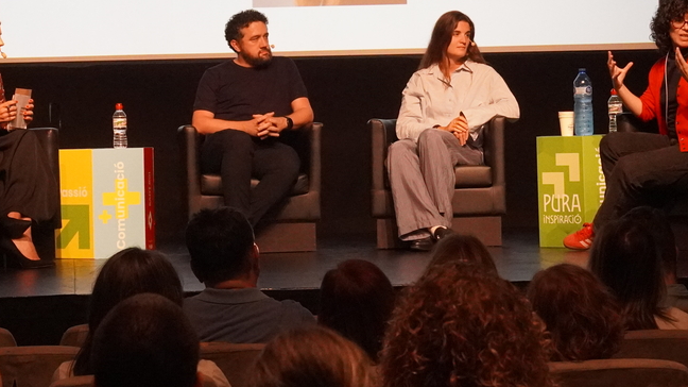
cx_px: 250
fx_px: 2389
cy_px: 85
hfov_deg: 16.4
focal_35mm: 131
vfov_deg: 9.2
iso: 4000
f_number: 5.6
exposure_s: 1/160
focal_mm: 36
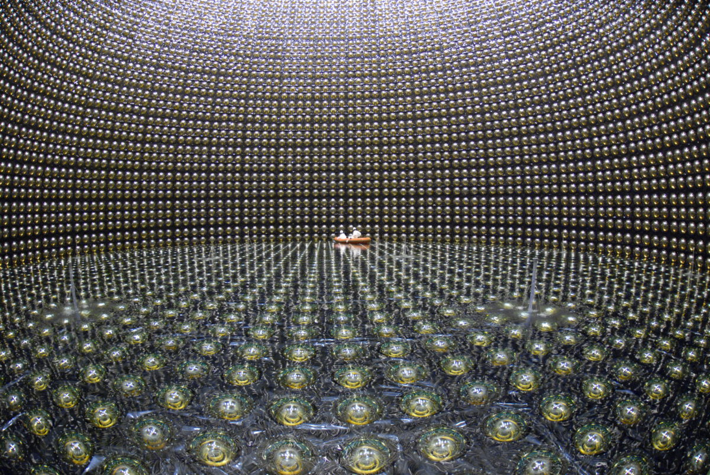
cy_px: 238
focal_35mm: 16
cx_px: 355
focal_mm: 10.5
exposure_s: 1/10
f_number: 2.8
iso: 800
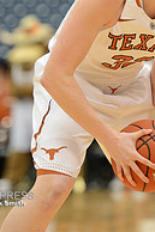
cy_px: 90
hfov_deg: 4.1
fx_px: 2180
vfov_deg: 6.1
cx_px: 124
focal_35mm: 337
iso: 1250
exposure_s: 1/1250
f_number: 2.8
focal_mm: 145
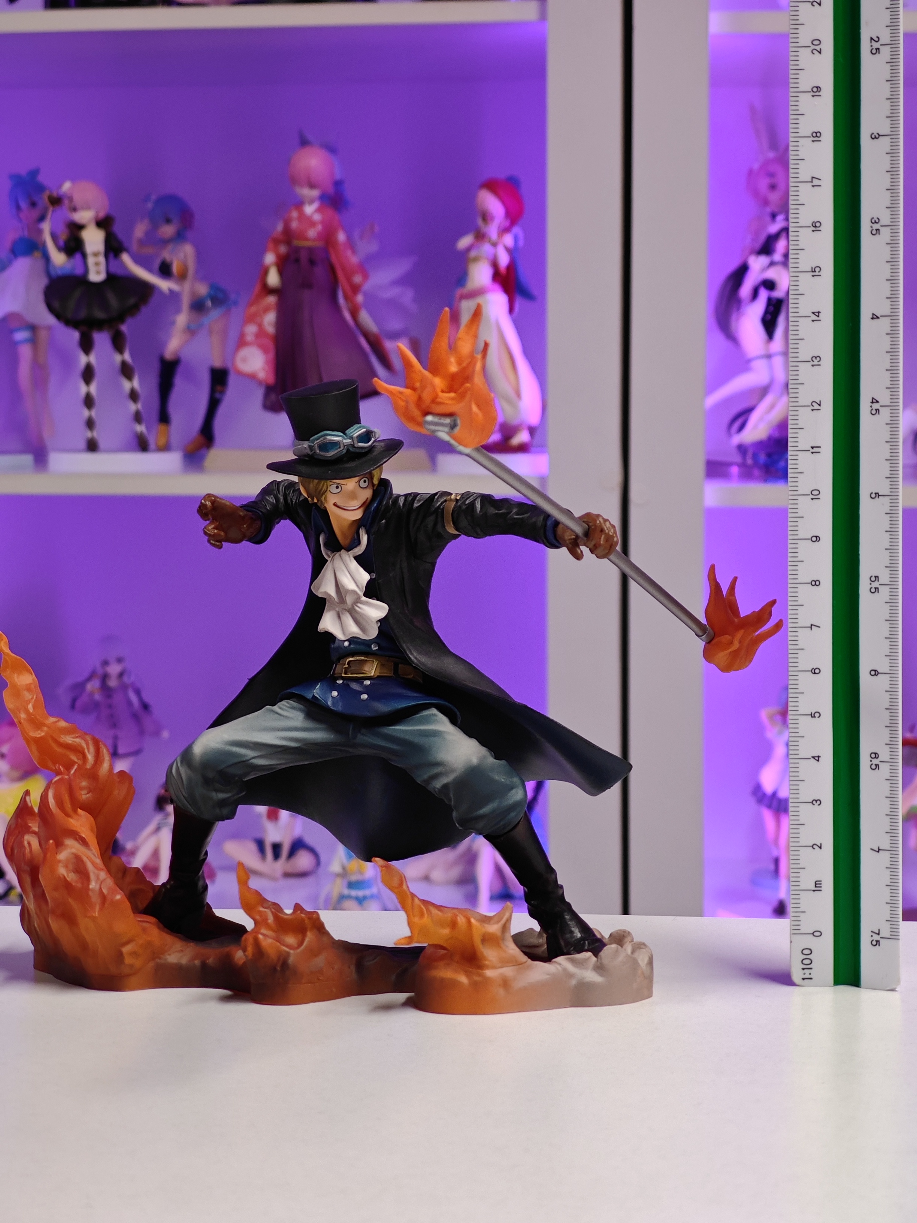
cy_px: 612
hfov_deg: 18.4
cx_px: 458
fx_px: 2826
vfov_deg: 24.4
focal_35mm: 80
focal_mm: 7.48
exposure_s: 1/19.2
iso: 400
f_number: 2.4
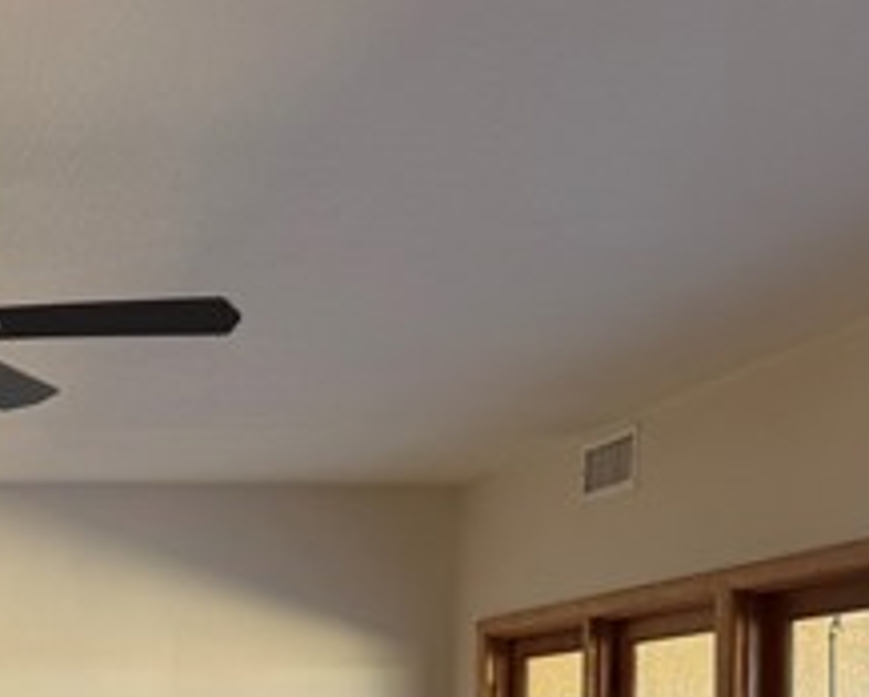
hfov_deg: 24.3
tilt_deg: +0.7
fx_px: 1776
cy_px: 765
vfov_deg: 21.1
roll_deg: -0.7
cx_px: -236
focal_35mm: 69
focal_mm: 6.76
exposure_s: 1/121
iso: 80
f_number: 1.78
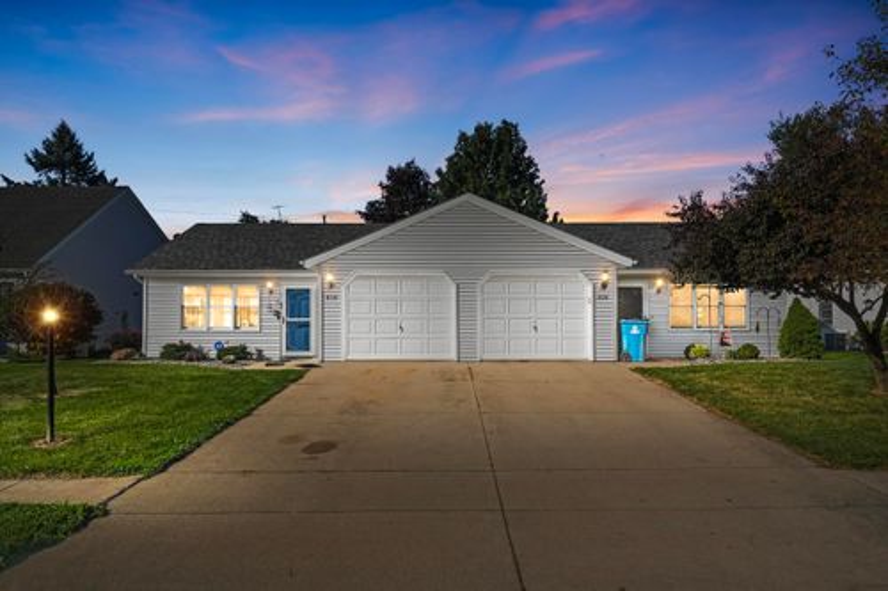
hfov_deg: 67.4
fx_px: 666
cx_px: 444
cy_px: 296
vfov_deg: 47.9
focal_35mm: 27
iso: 500
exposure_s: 1/3200
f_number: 6.3
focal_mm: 18
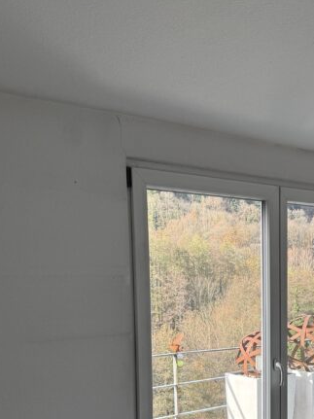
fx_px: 690
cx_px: 329
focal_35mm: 57
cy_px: 349
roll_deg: +0.3
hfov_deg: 24.3
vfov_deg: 32.6
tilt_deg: -6.6
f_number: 1.78
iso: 100
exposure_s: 1/445
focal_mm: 6.76
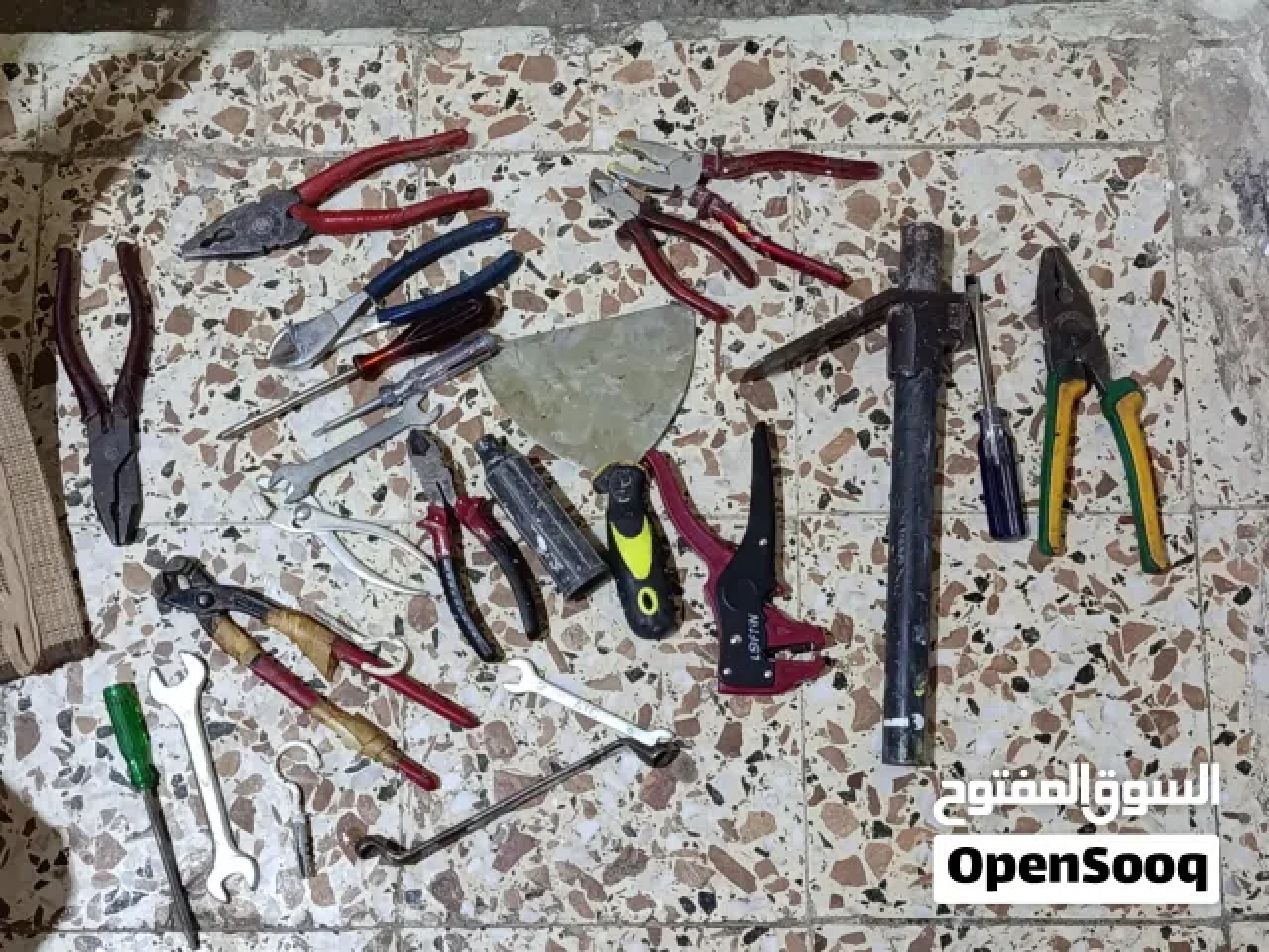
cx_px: 634
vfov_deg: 31.5
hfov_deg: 41.2
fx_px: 1686
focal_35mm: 46
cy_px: 476
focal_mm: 5.24
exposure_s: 1/25
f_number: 1.7
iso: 1250
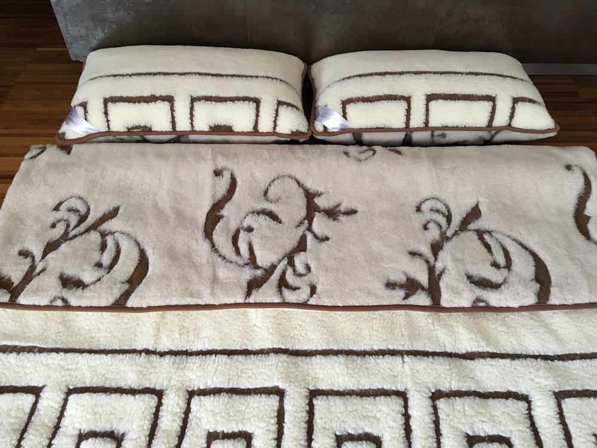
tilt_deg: -49.6
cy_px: 224
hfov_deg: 61.7
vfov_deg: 48.2
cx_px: 298
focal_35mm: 29
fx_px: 500
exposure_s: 1/33
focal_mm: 4.15
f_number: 2.2
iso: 160
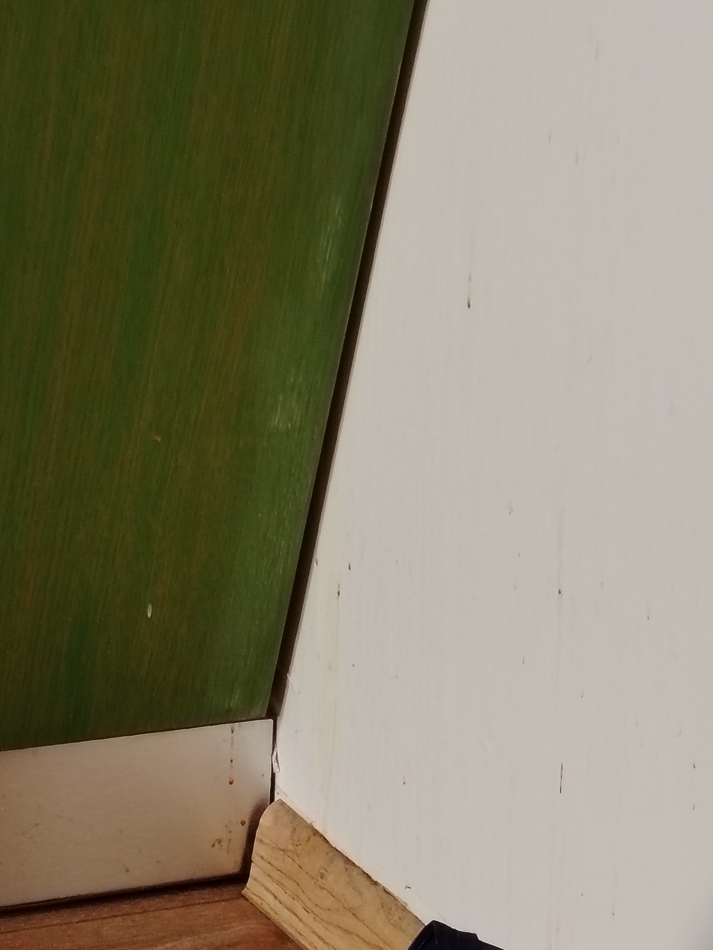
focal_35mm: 126
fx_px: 3460
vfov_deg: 15.6
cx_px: 357
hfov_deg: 11.8
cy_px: 476
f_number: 1.75
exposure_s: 1/50
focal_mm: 5.25
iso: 522
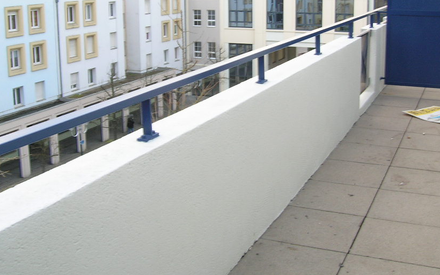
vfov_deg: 28.3
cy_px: 75
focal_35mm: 45
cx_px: 221
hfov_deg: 44.4
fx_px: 540
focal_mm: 5.7
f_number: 4.9
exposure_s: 1/20.1
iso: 50
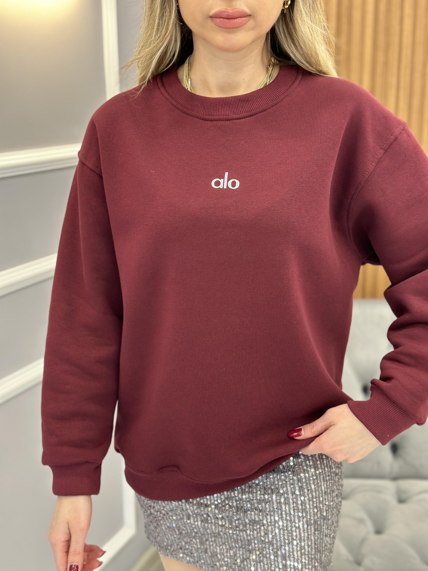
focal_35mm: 48
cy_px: 286
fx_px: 791
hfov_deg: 30.3
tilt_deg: -13.7
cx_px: 214
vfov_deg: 39.7
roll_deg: -0.8
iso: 100
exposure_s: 1/50
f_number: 1.78
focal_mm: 6.86
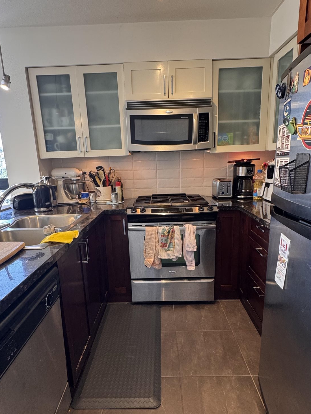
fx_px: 263
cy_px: 225
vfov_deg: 76.2
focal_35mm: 22
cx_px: 156
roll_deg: +1.7
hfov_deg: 61.1
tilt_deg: -13.2
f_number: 2.2
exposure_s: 1/60
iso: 160
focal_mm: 2.22
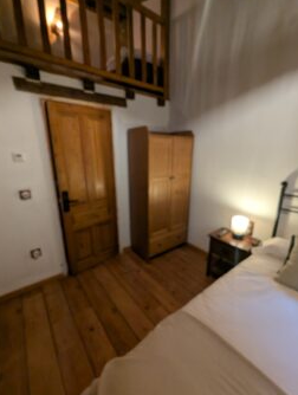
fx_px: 160
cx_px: 153
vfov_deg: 101.9
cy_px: 201
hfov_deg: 85.9
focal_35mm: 14
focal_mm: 1.95
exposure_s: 1/33.3
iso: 241
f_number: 2.2
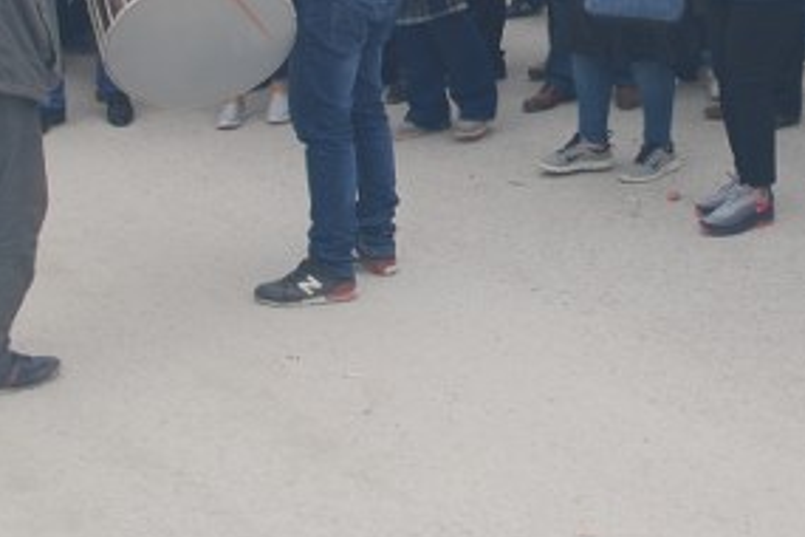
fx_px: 1699
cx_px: 621
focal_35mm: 76
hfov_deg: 26.3
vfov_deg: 17.3
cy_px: -62
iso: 100
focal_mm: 18
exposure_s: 1/125
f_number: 5.6
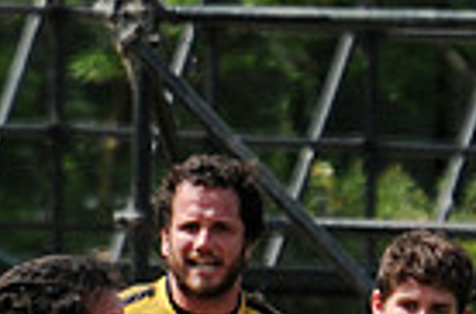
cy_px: 619
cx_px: 210
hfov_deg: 1.3
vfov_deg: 0.9
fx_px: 20820
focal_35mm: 1580
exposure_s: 1/1000
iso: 250
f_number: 5.6
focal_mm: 250
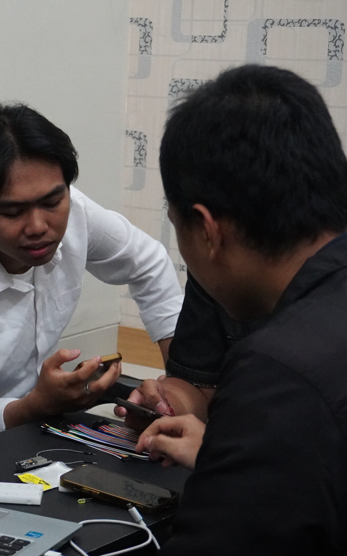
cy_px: 277
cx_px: -20
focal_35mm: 83
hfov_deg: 15.4
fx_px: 1256
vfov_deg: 24.9
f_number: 5.6
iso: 6400
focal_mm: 36
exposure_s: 1/80
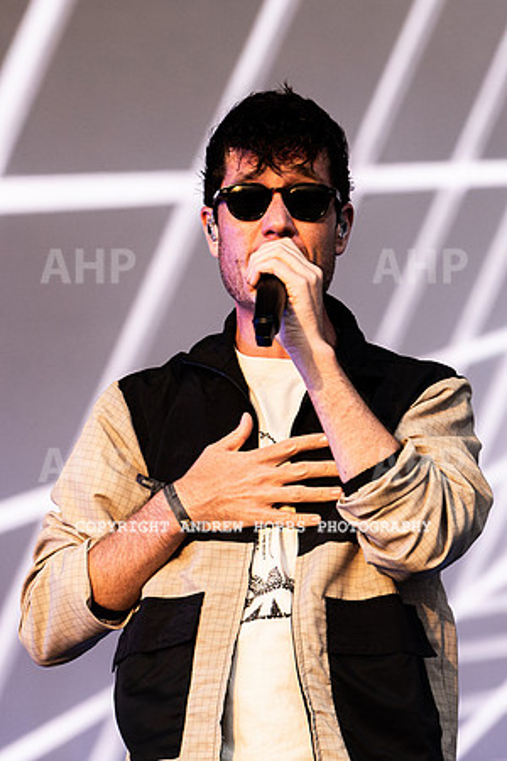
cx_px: 247
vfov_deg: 5.1
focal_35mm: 405
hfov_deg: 3.4
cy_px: 247
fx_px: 8553
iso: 400
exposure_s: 1/500
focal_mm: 200
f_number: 4.5
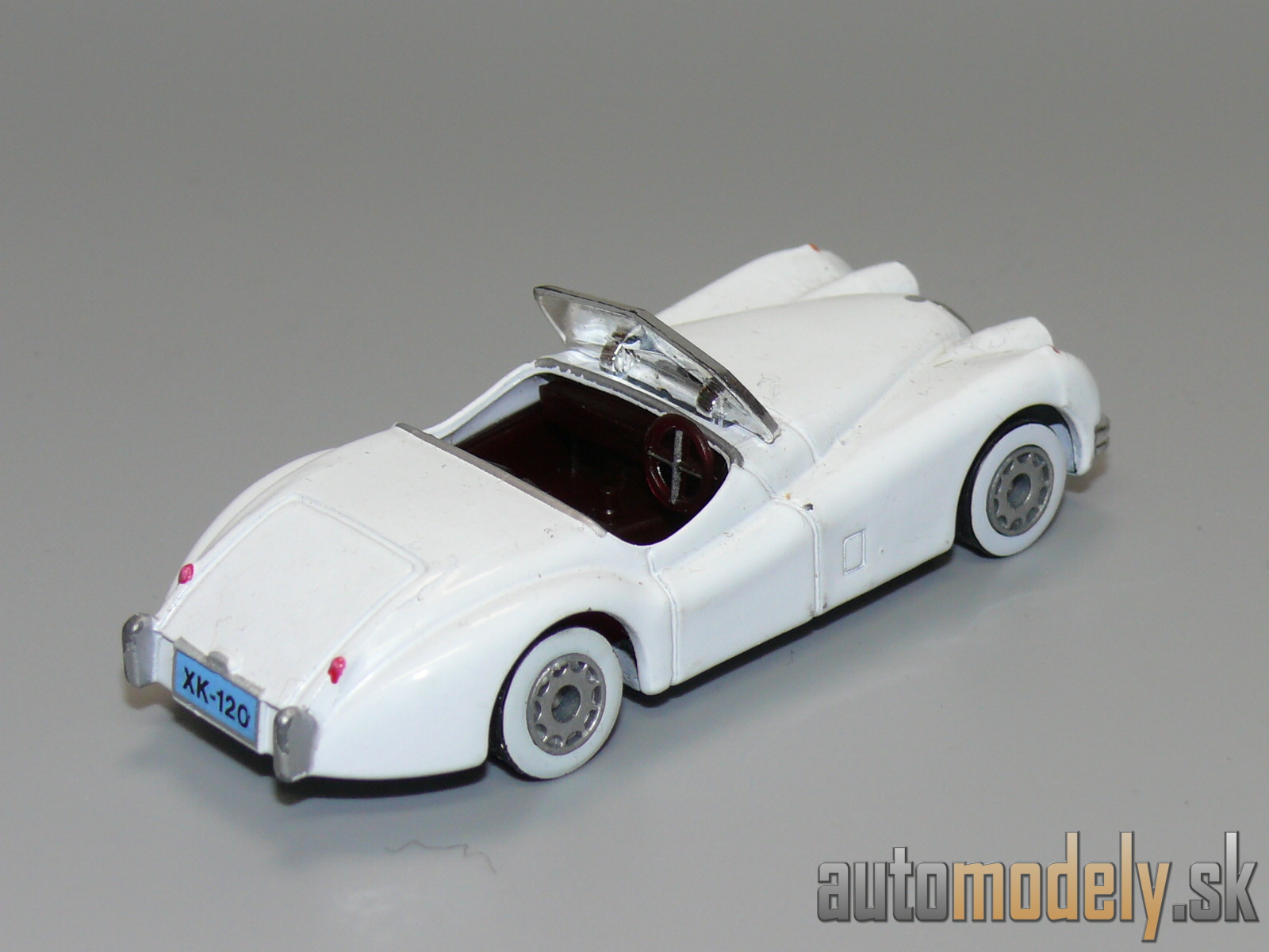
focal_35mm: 105
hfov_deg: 18.7
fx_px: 3849
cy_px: 476
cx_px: 634
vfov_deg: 14.1
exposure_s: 1/30
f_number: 4
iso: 100
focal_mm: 13.7
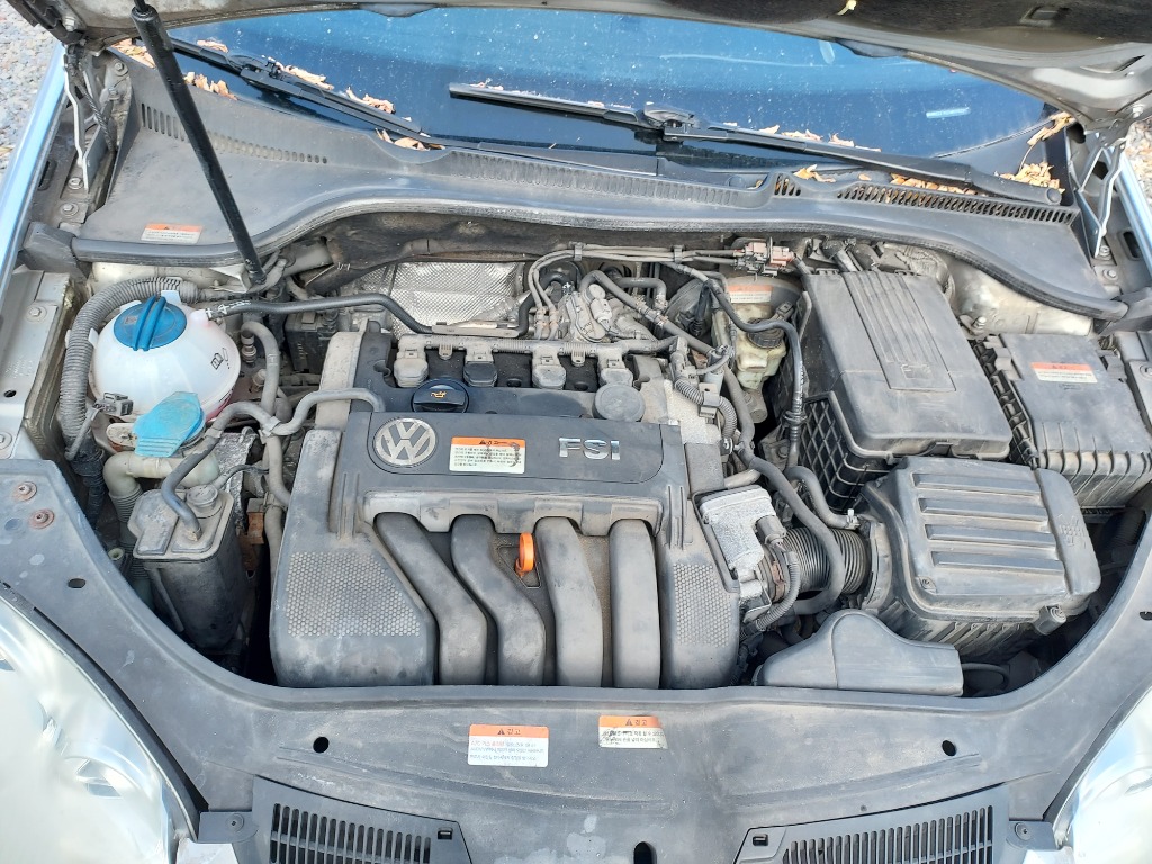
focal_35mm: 24
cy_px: 432
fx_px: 799
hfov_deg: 71.6
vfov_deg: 56.8
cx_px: 576
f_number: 1.8
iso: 50
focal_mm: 4.6
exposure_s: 1/120
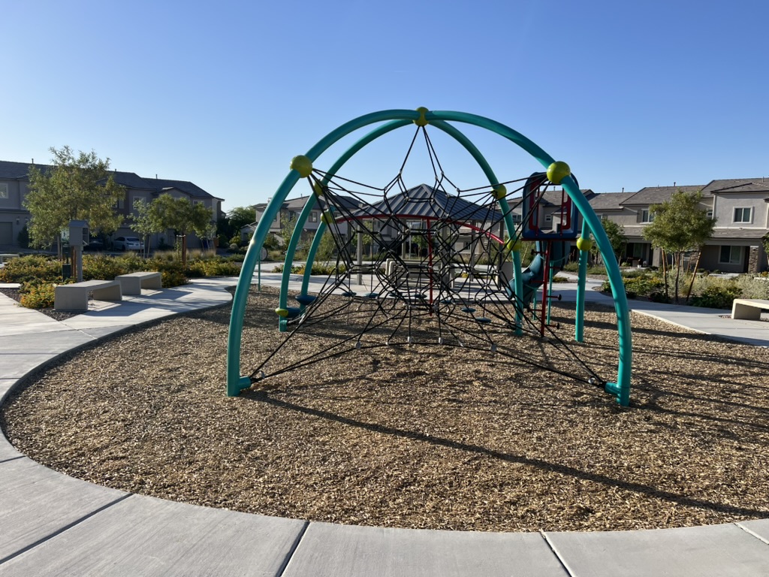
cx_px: 384
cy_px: 288
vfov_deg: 53.1
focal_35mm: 26
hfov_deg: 67.3
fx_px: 578
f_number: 1.5
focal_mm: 5.7
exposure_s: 1/3968
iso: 50
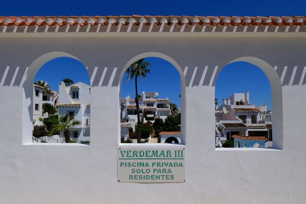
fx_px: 127
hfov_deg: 100.4
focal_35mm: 15
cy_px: 102
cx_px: 153
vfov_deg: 77.3
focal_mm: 10
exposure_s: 1/1300
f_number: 8
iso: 160
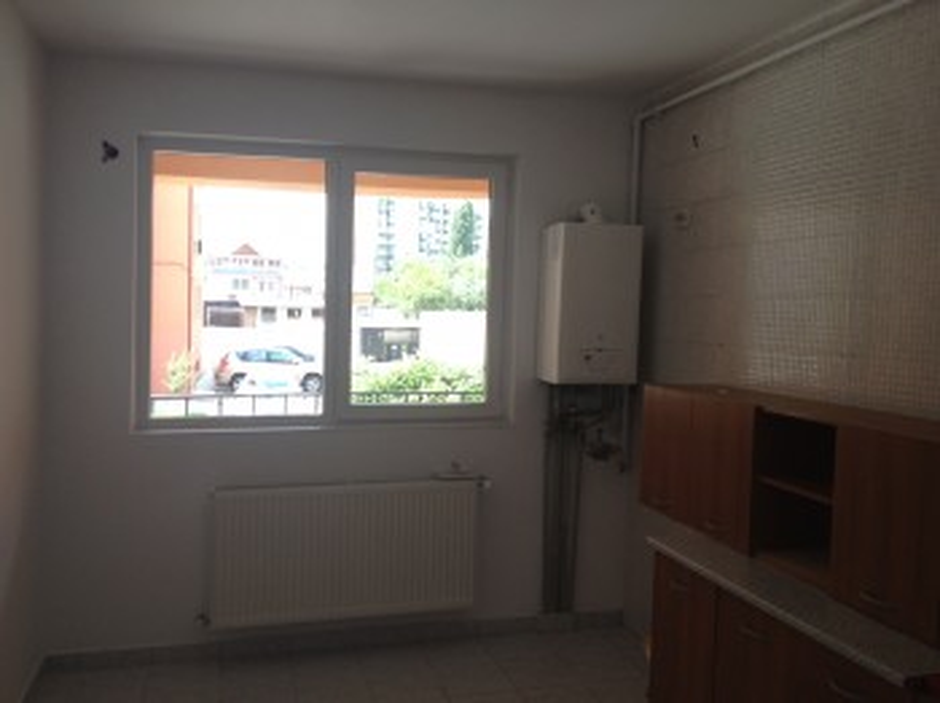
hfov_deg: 52.7
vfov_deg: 40.7
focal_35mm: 35
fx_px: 950
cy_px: 352
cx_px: 470
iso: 64
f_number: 2.4
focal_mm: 4.28
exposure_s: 1/120
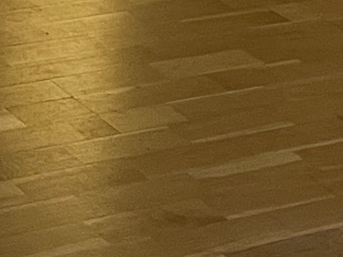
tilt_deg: -7.5
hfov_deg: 10.8
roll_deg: -2.1
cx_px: -285
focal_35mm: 170
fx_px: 1683
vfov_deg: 7.7
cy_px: -482
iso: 640
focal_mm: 4.2
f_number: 1.6
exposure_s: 1/25
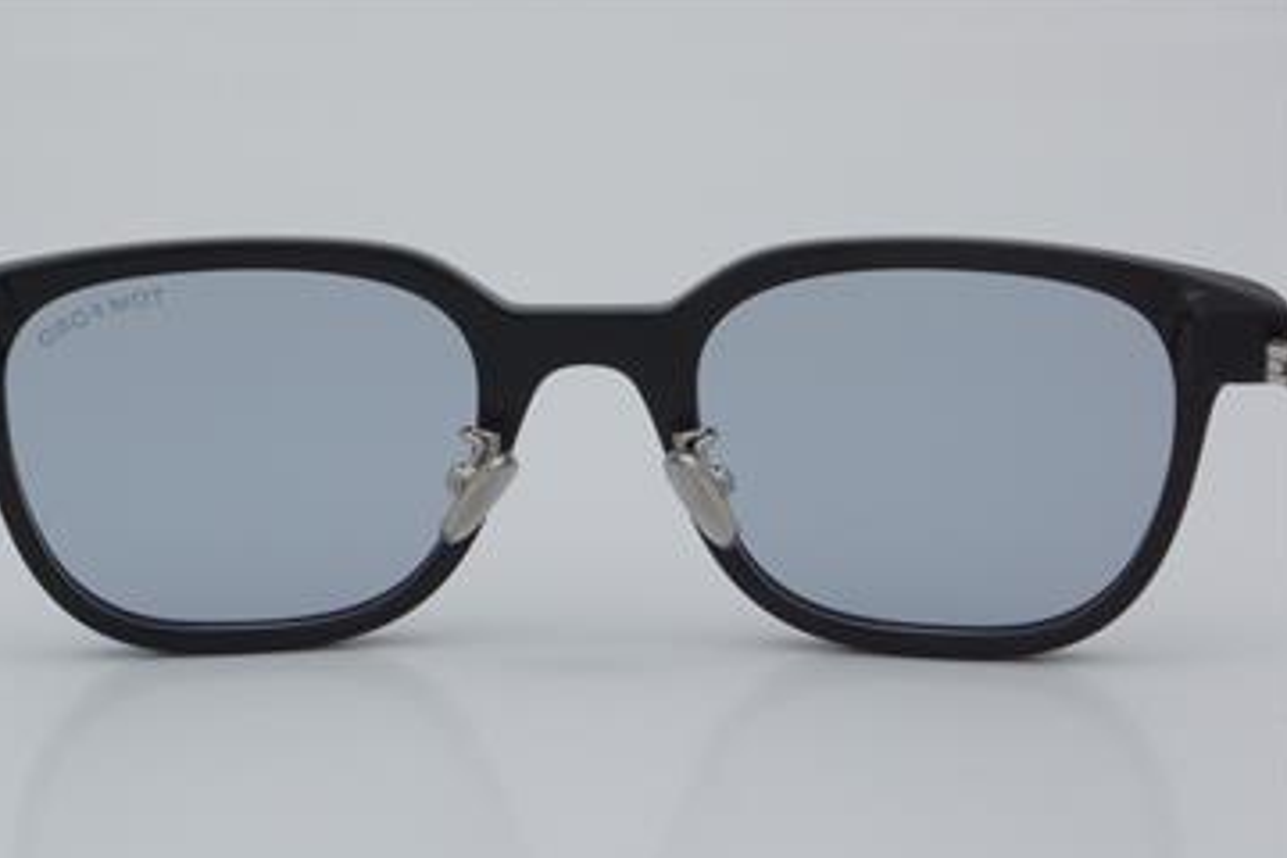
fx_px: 3273
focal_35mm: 92
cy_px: 461
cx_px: 586
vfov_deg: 14.9
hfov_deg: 22.2
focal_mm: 55
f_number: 32
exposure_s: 1/4
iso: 100
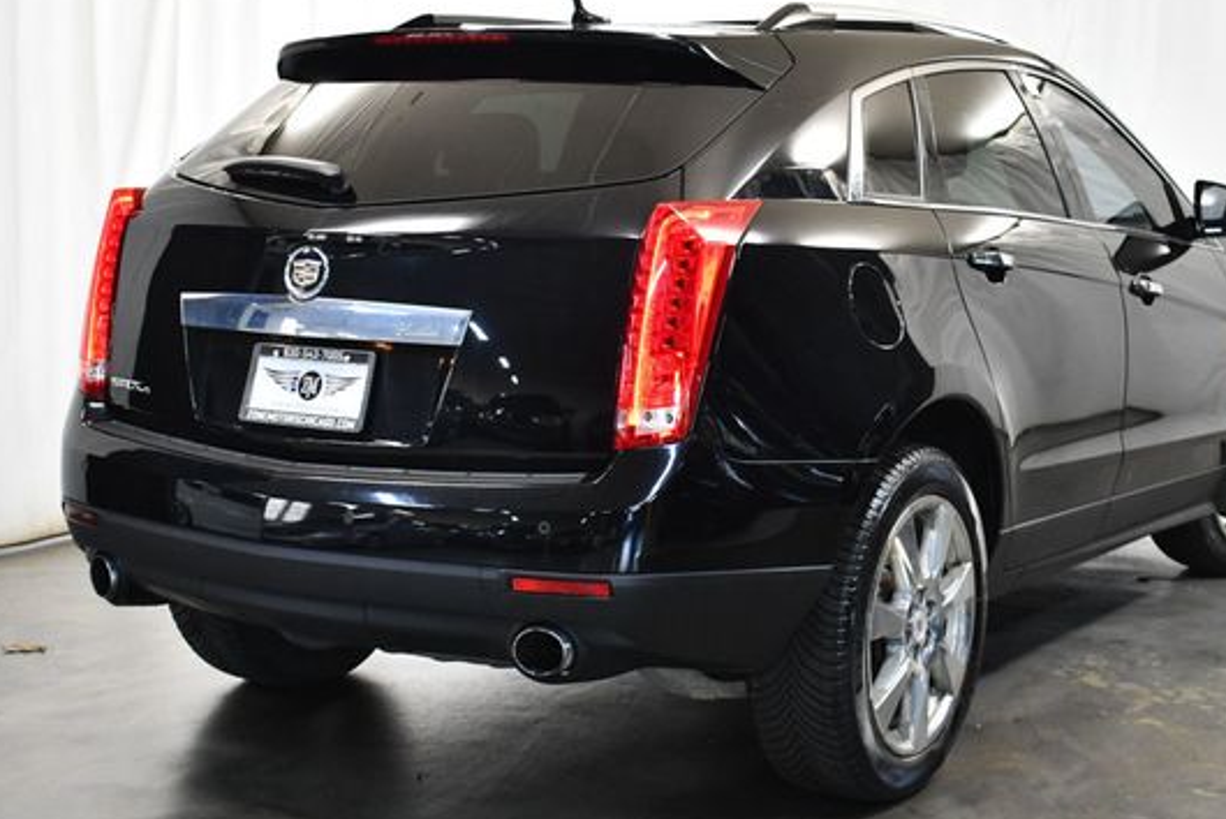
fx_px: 1976
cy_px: 405
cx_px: 689
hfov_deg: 34.4
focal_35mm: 58
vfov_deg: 23.4
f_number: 4
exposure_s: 1/125
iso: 1800
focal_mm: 24
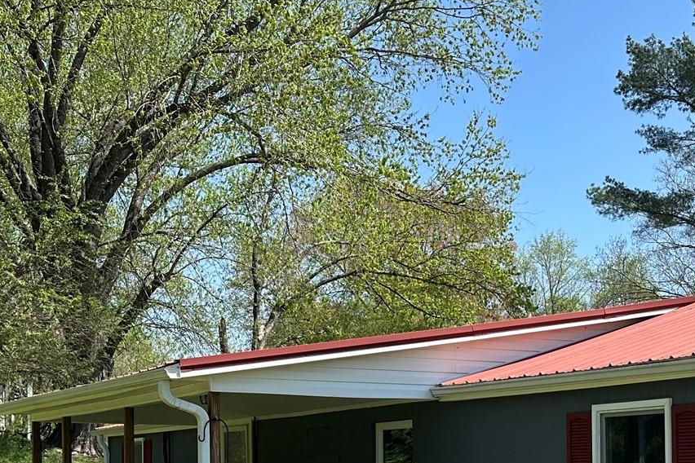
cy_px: 462
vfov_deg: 21.8
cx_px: 483
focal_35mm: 60
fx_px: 1158
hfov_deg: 33.0
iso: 80
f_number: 1.78
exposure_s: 1/2660
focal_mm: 6.86
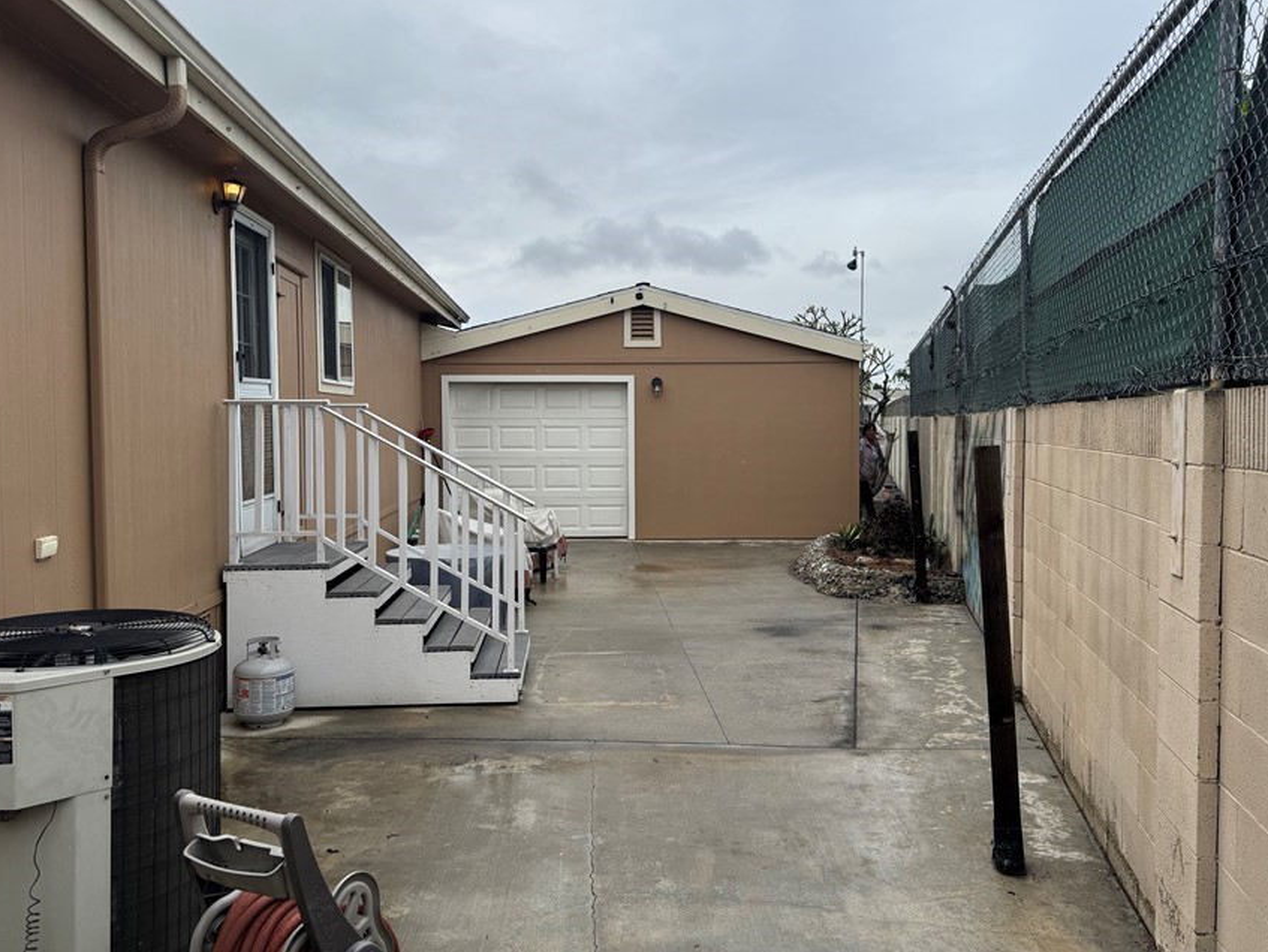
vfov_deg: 48.2
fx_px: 1063
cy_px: 451
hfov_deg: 61.6
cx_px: 632
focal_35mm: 29
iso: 80
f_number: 1.78
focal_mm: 6.76
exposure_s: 1/4310
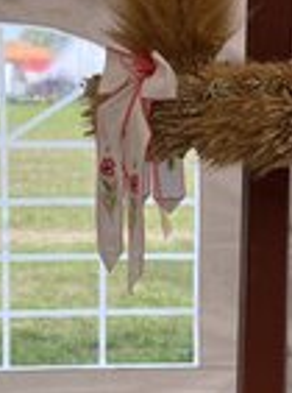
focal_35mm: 74
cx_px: 267
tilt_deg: -3.7
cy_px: 139
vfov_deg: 26.3
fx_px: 836
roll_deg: -1.7
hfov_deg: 19.4
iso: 32
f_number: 1.8
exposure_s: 1/582
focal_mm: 4.25
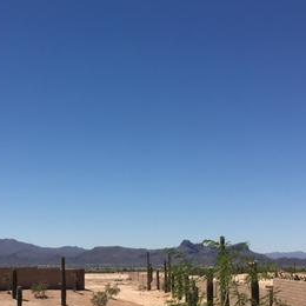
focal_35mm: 63
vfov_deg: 26.8
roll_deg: +0.0
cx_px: 141
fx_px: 630
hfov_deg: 27.3
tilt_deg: +2.3
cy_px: 244
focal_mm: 4.15
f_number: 2.2
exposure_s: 1/3077
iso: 25
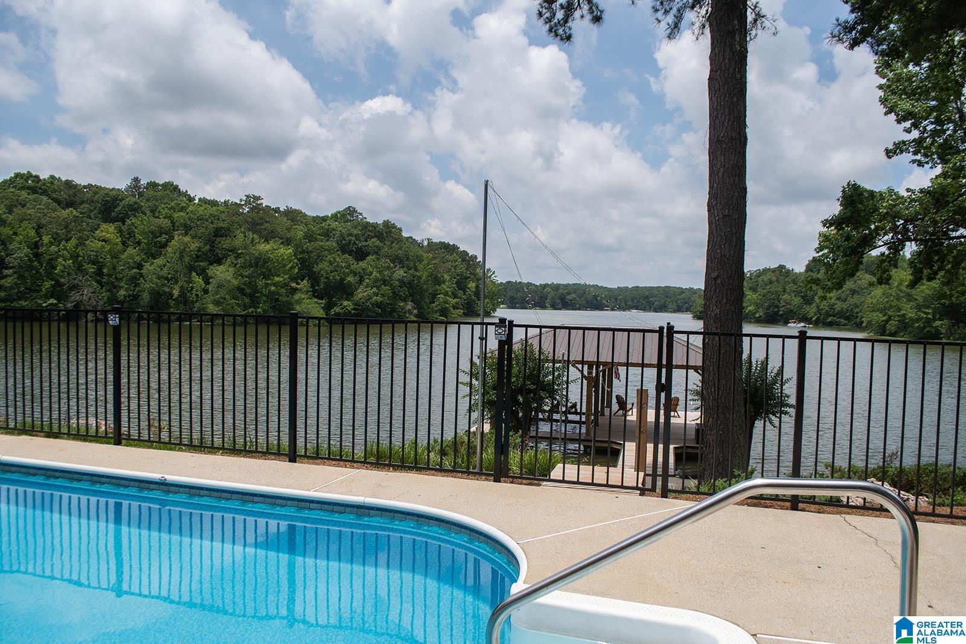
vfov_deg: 47.9
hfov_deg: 67.4
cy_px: 322
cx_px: 483
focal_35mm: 27
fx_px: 725
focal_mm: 18
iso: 125
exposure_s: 1/1250
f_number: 6.3
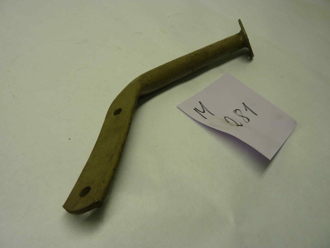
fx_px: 238
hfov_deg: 69.4
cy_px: 124
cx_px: 165
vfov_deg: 54.9
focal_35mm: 25
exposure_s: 1/50
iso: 80
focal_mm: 4.1
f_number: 3.3
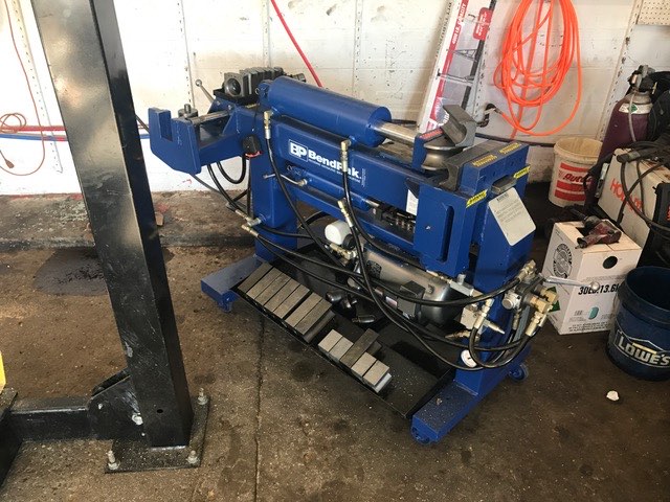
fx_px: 542
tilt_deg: -33.3
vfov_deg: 49.7
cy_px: 251
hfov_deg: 63.4
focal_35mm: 28
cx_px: 335
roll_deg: -1.9
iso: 32
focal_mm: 3.99
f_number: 1.8
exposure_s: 1/30
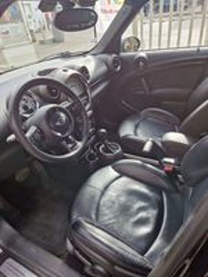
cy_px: 138
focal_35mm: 23
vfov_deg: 73.9
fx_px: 184
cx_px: 104
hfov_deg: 58.9
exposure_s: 1/180
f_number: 1.8
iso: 50
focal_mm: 5.4
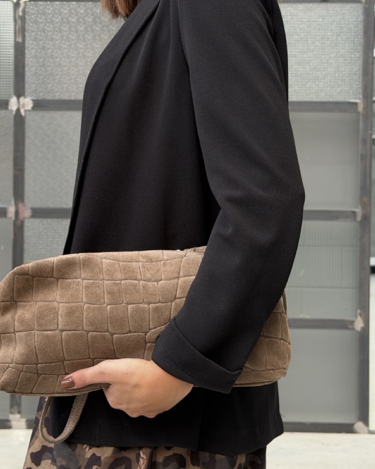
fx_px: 902
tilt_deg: -0.2
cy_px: 193
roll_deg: -0.2
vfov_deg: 29.1
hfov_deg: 23.4
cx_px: 138
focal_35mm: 65
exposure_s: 1/60
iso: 160
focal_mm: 6.76
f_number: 1.78
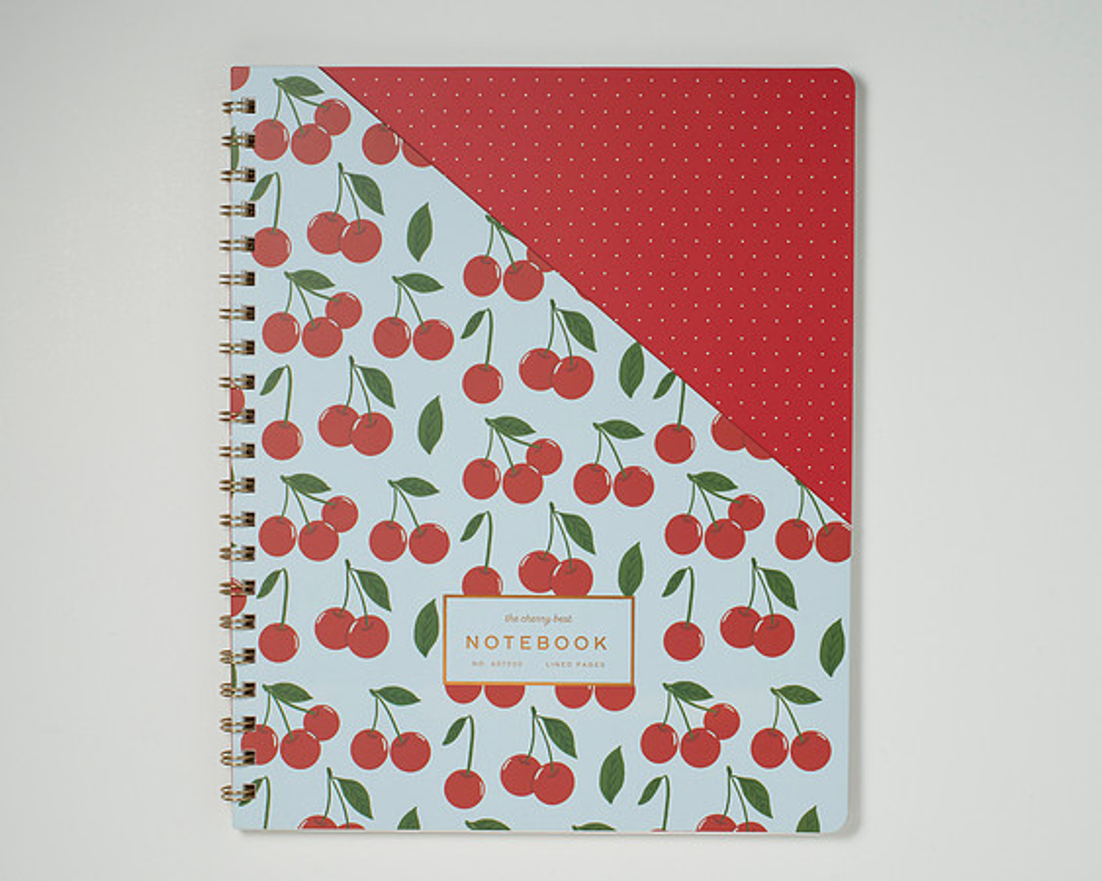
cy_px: 450
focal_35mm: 64
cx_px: 563
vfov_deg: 24.0
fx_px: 2072
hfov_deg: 29.8
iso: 200
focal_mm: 50
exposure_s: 1/200
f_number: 10
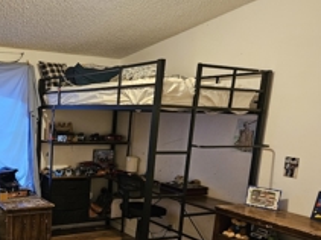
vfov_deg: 35.3
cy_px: 172
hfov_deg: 43.7
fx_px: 371
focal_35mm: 40
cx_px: 48
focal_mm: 5.4
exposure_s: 1/30
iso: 640
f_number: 1.8
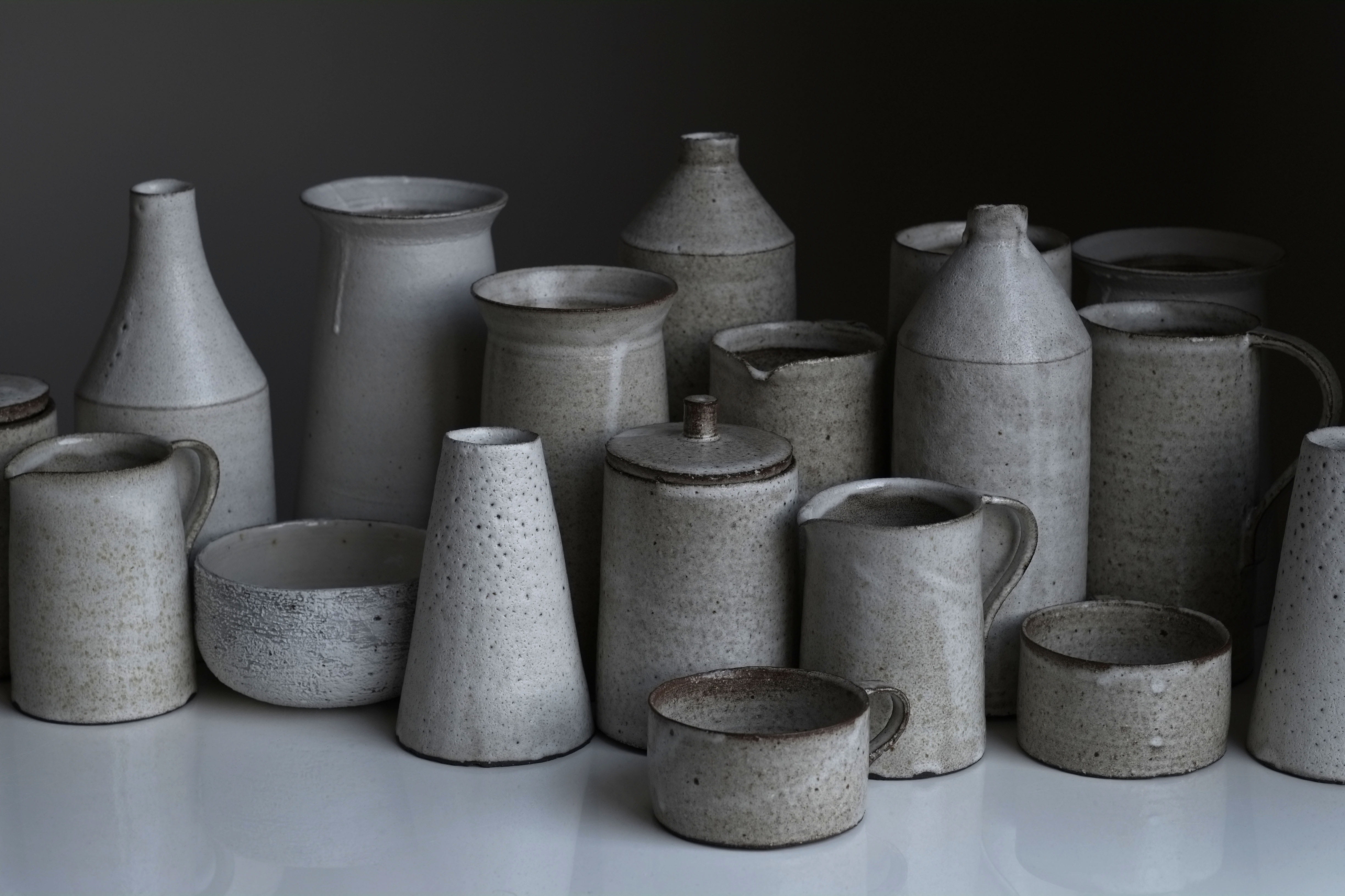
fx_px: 3138
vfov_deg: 16.3
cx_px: 672
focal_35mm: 84
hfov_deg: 24.2
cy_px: 448
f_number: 5.6
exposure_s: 1/12
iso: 200
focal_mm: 56
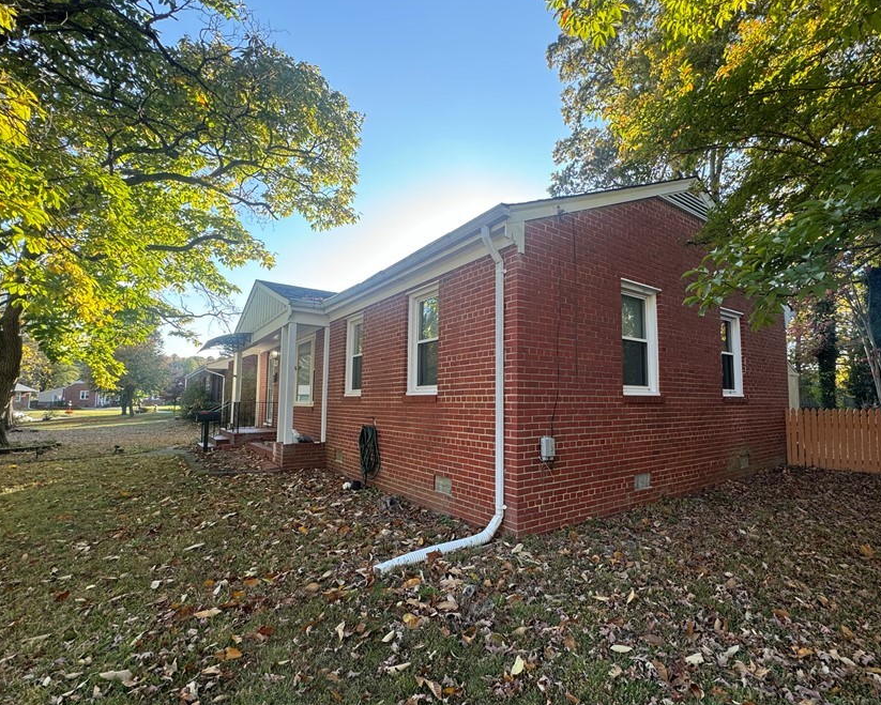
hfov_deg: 89.2
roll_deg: -0.4
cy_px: 365
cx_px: 492
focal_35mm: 17
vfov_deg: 77.0
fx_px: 443
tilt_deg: +4.4
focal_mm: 2.22
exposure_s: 1/102
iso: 40
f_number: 2.2
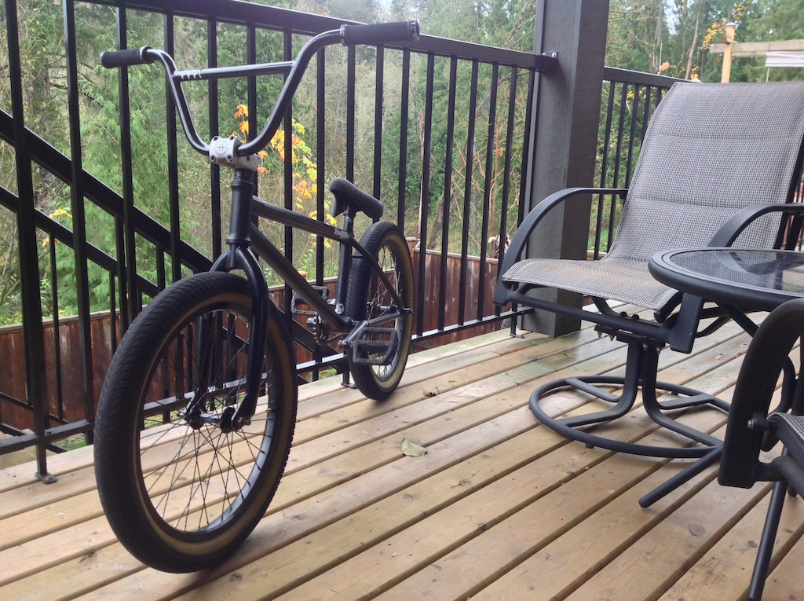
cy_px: 300
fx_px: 812
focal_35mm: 35
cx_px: 402
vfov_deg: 40.6
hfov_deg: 52.7
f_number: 2.4
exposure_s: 1/20
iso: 50
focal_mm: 4.28
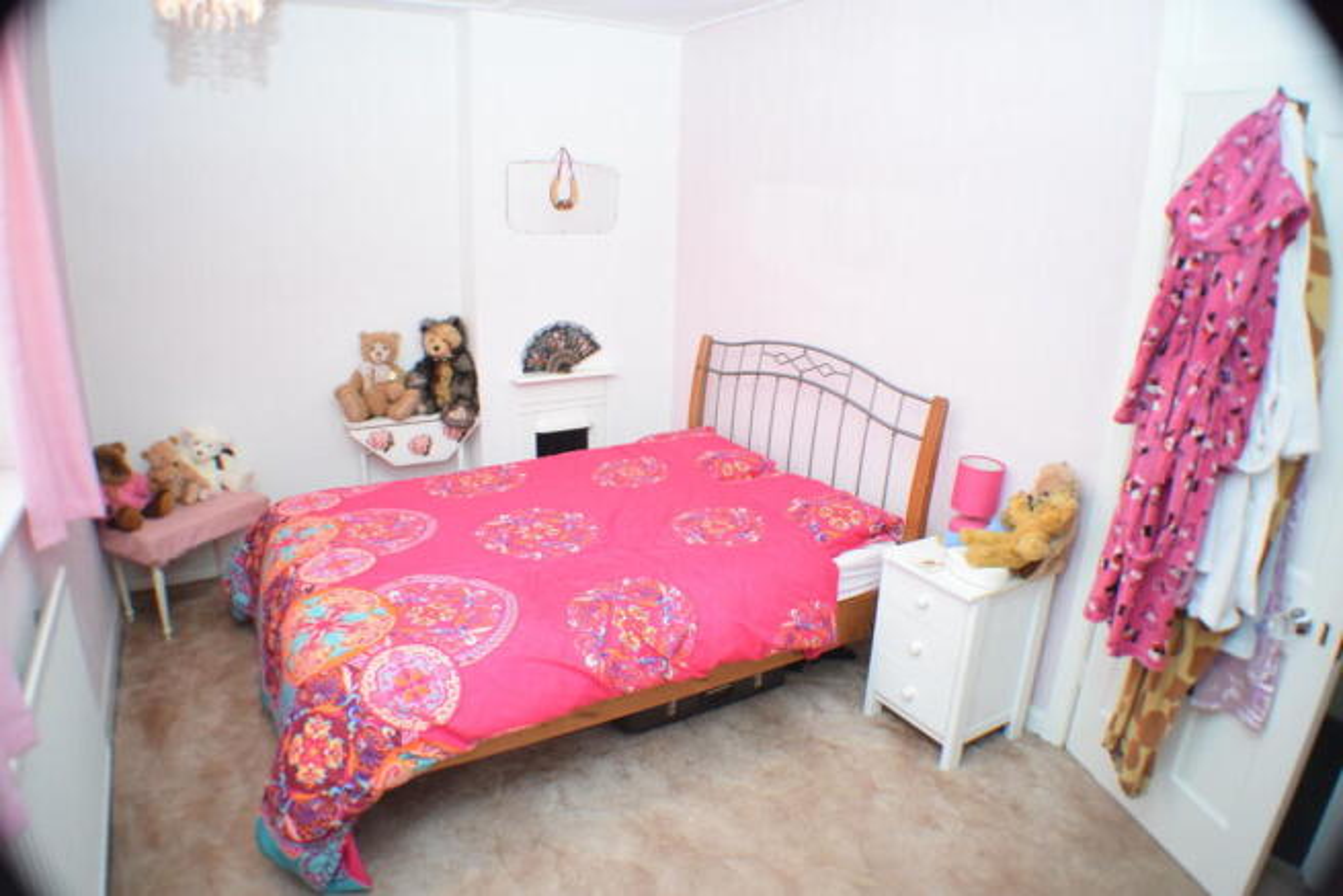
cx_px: 672
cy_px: 448
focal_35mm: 27
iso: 1600
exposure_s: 1/60
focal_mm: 18
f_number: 3.5
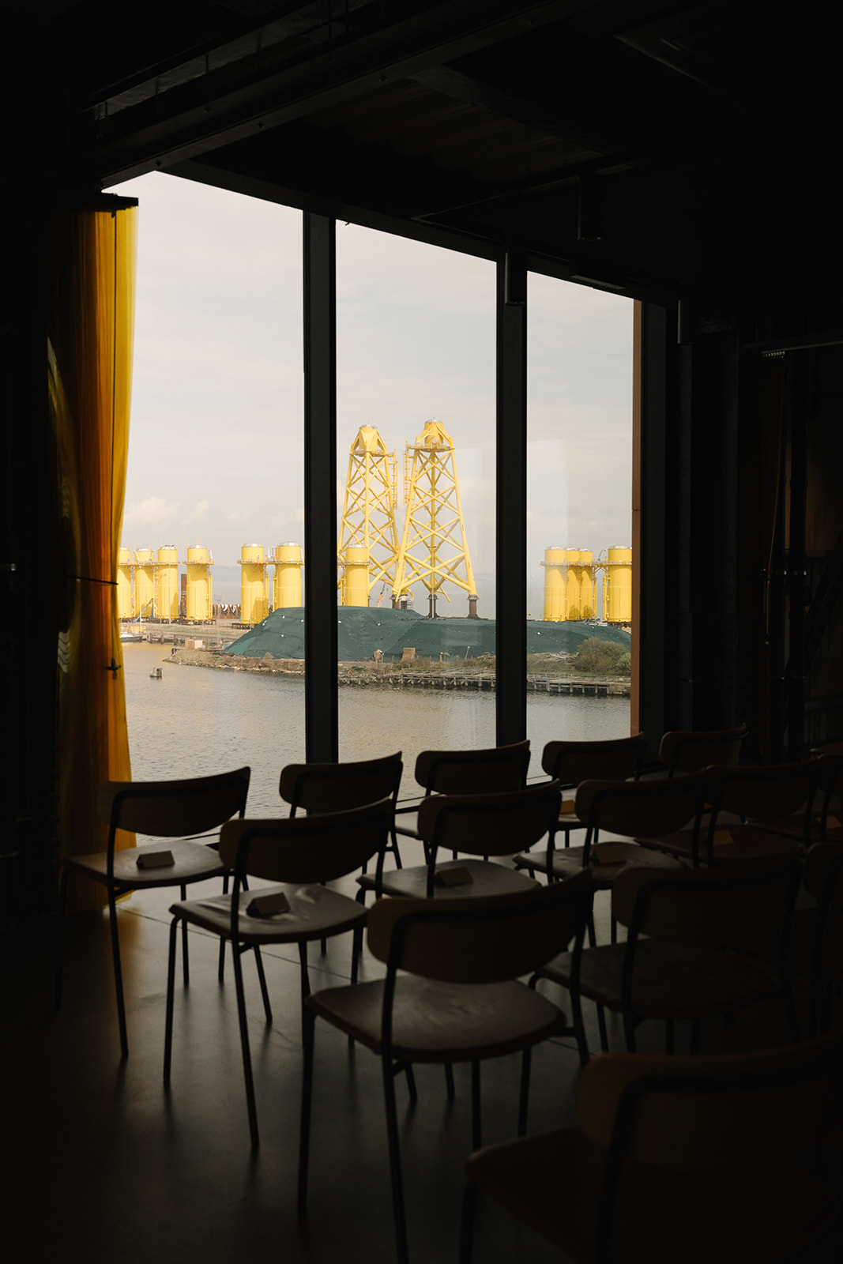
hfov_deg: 36.9
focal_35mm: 36
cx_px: 422
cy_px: 632
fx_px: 1264
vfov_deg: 53.1
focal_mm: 36
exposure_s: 1/6400
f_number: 4.5
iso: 800
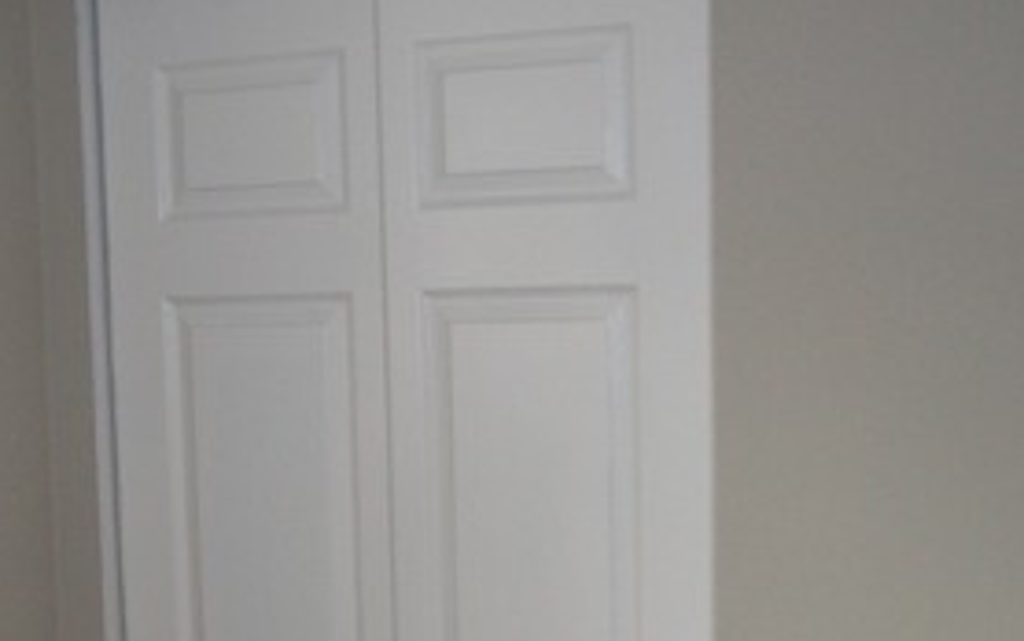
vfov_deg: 16.4
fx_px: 2178
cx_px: 158
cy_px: 645
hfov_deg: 25.8
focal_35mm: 78
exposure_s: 1/30
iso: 80
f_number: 2.9
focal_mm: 5.7
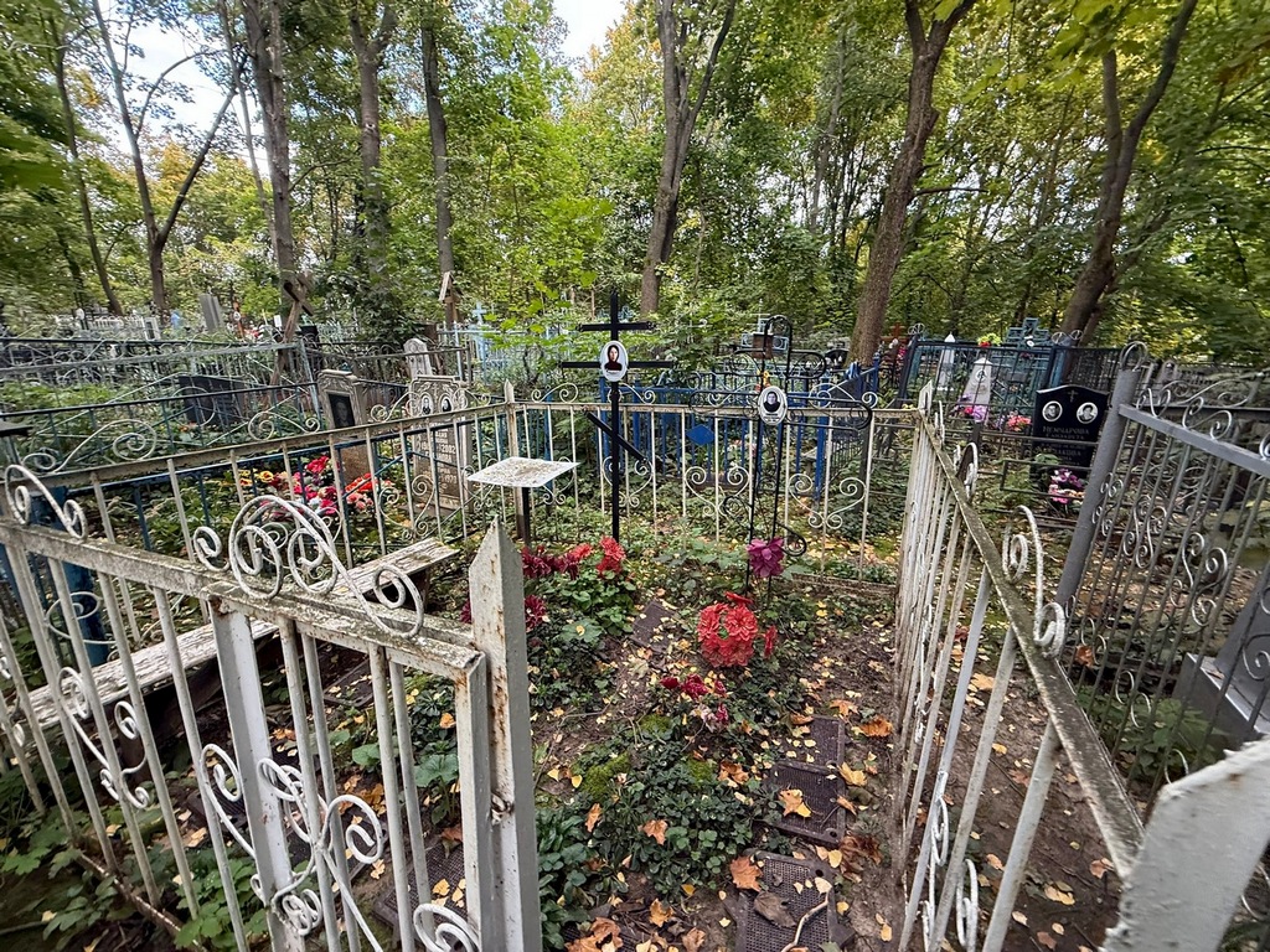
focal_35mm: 14
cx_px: 635
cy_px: 476
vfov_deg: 85.7
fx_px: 514
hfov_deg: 102.1
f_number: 2.2
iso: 160
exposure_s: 1/99
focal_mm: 2.22
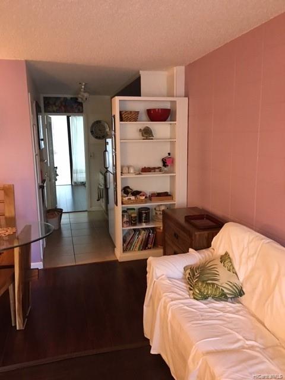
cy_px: 190
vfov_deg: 61.7
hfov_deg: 48.2
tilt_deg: -8.6
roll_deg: -0.4
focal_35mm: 29
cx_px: 142
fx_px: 318
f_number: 2.2
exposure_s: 1/4
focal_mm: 4.15
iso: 50
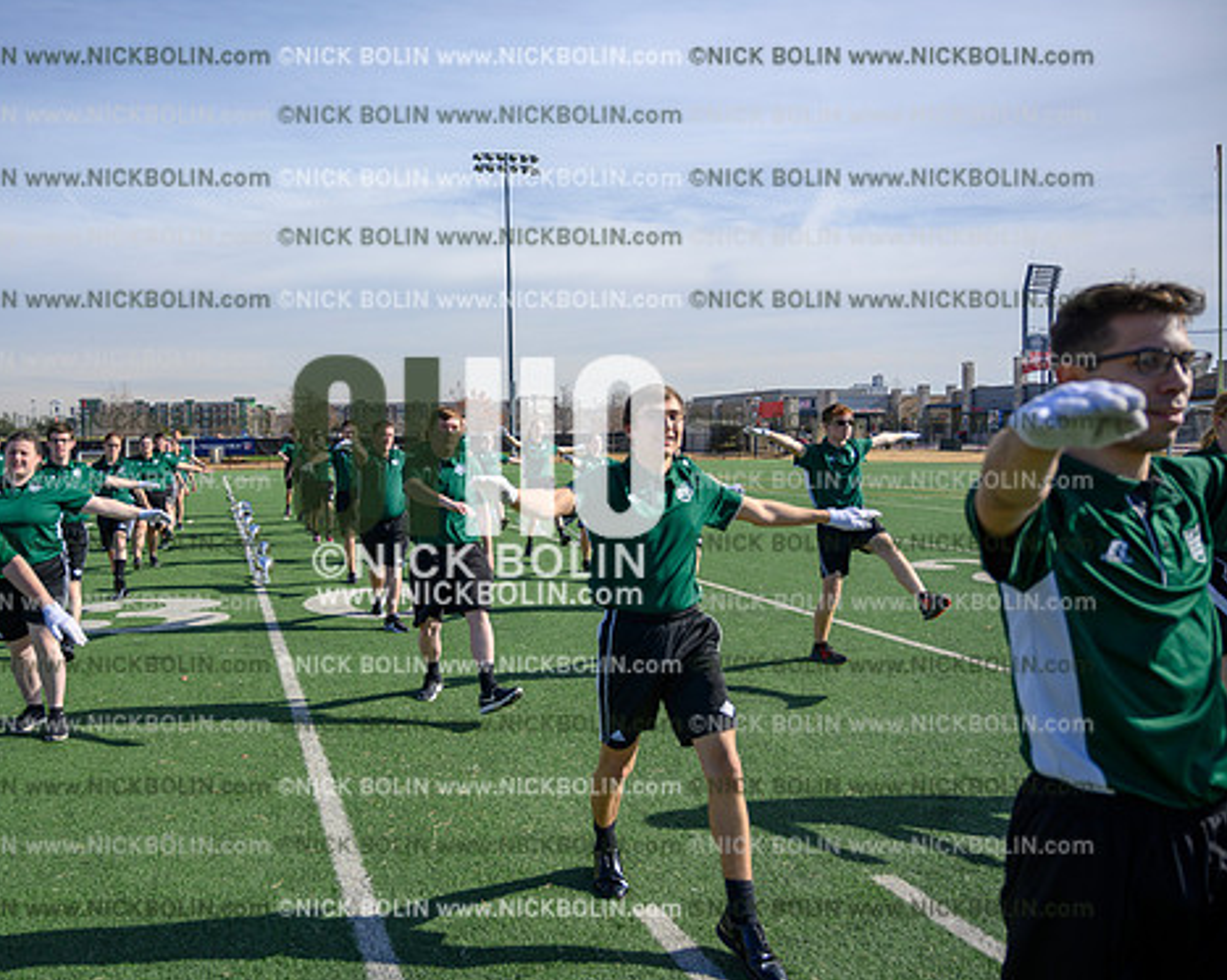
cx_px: 478
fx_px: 1016
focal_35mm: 28
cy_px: 482
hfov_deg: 61.6
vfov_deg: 51.5
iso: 125
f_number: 4
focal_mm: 24
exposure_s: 1/1600
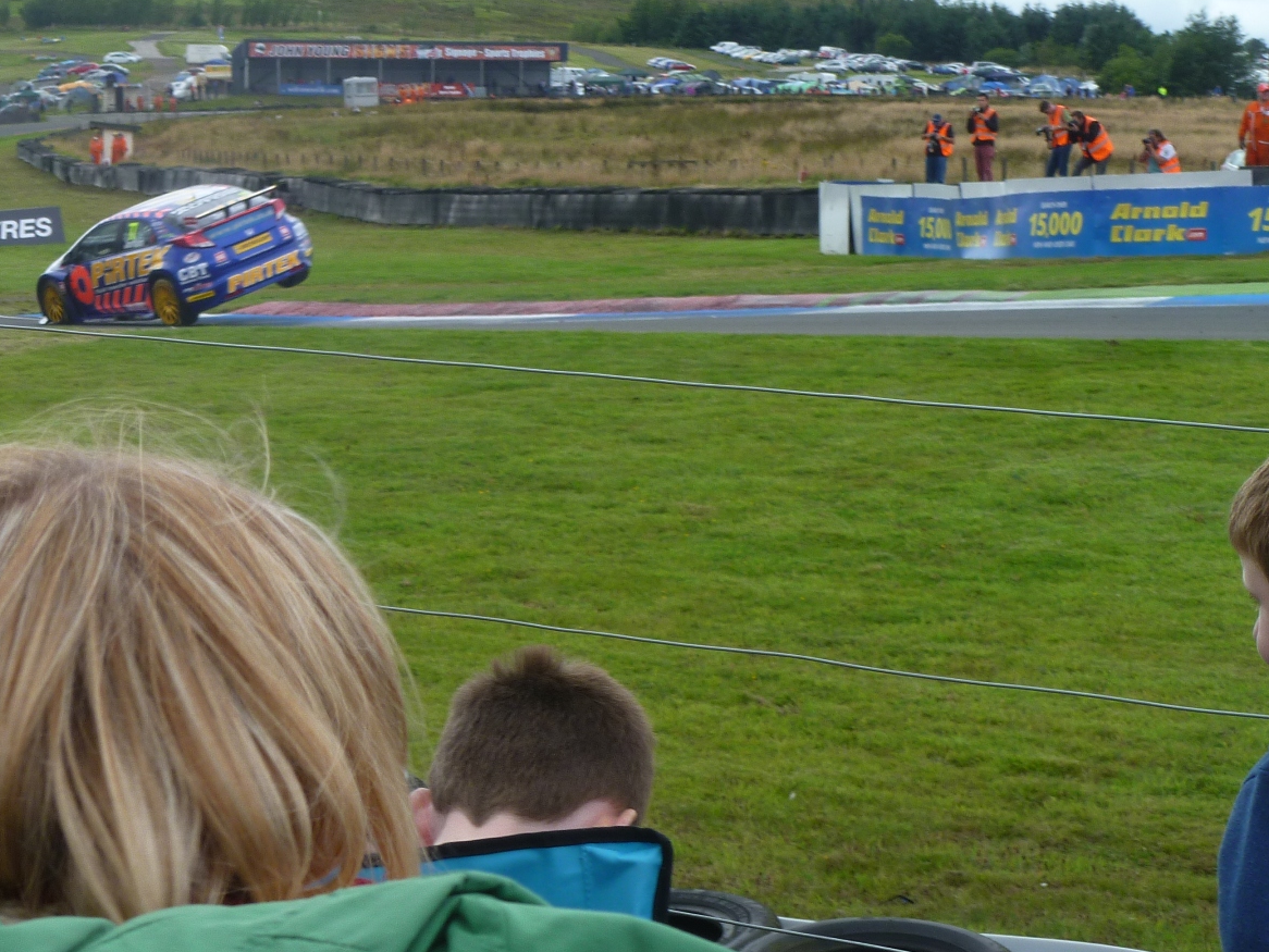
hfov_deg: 17.0
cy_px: 213
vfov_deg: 12.8
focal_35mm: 115
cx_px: 255
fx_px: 4217
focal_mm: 12.4
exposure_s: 1/250
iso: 80
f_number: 4.3
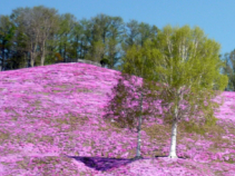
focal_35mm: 94
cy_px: 155
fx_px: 638
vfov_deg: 15.5
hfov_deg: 19.4
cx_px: 300
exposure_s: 1/125
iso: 100
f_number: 8
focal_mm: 5.5
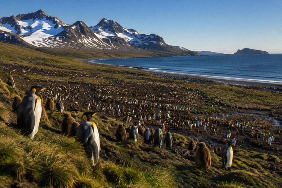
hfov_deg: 48.5
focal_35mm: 40
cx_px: 141
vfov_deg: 33.4
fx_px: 313
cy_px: 94
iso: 200
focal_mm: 40
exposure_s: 1/640
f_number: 4.5
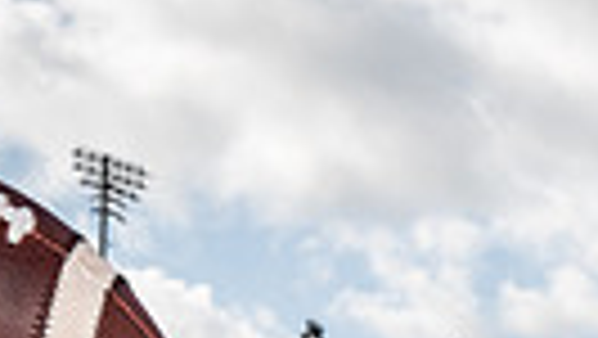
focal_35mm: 135
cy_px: 933
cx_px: 463
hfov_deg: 15.8
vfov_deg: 8.0
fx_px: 2142
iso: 125
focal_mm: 38
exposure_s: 1/250
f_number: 8
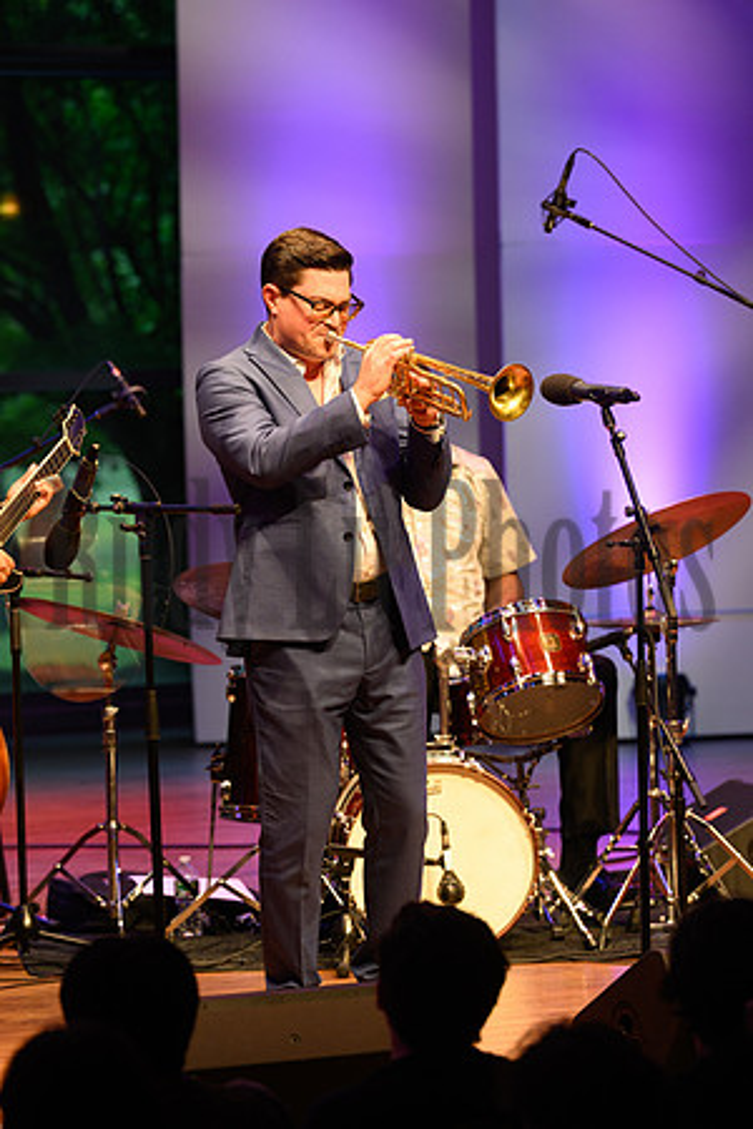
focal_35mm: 200
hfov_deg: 6.9
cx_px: 376
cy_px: 564
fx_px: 6275
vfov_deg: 10.3
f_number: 5.6
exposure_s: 1/200
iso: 1600
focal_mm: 200
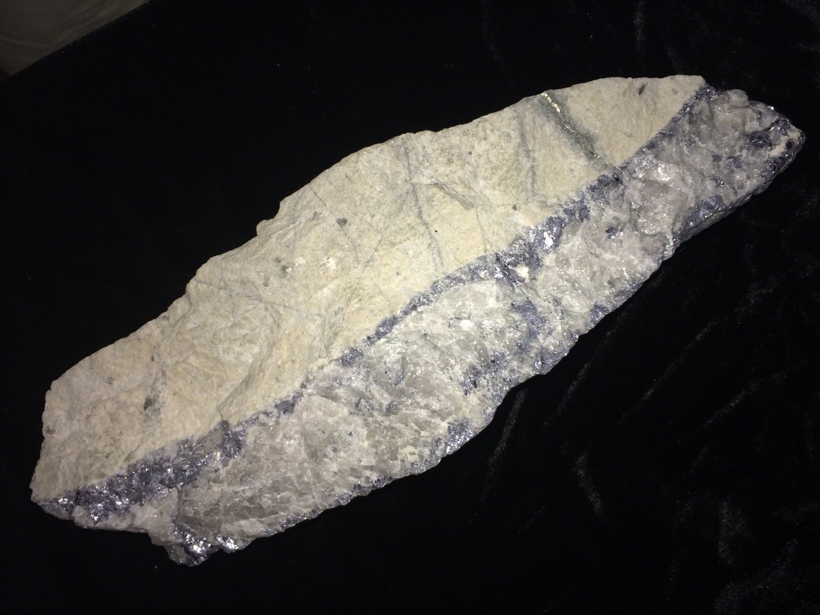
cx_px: 410
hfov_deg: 60.0
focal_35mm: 30
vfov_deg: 46.8
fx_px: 711
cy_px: 308
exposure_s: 1/74
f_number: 2.2
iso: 32
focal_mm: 4.12
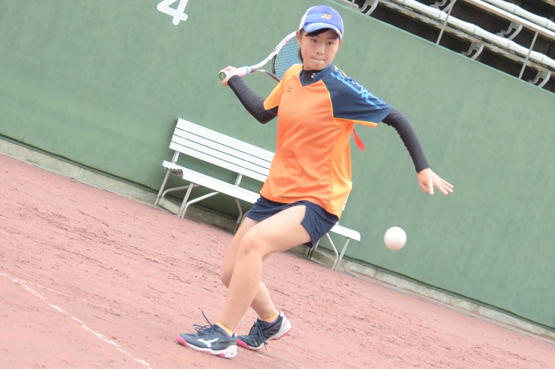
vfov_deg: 15.7
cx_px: 278
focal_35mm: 87
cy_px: 184
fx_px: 1341
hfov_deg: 23.4
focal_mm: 58
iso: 1250
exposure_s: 1/1250
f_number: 4.5
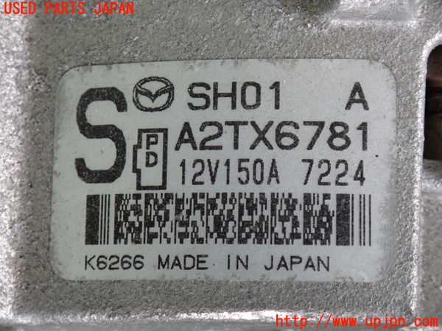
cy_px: 166
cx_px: 221
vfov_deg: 14.8
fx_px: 1277
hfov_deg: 19.6
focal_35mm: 100
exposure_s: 1/80
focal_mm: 18
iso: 800
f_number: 4.9
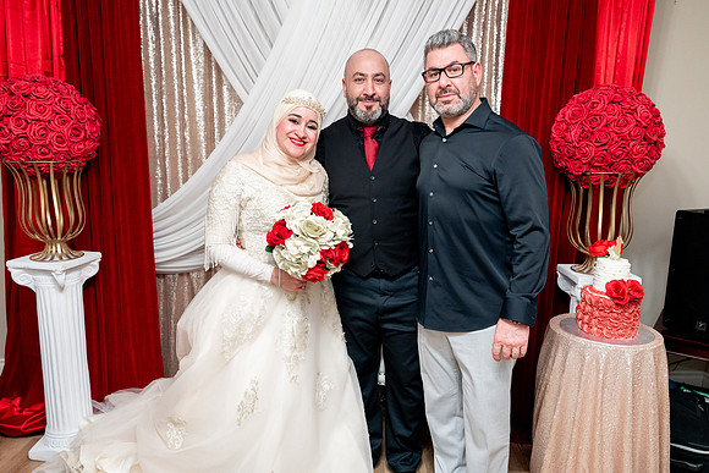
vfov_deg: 50.0
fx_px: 507
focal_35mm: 26
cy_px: 236
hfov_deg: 69.9
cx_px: 354
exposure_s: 1/160
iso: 2500
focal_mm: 24
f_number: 2.8
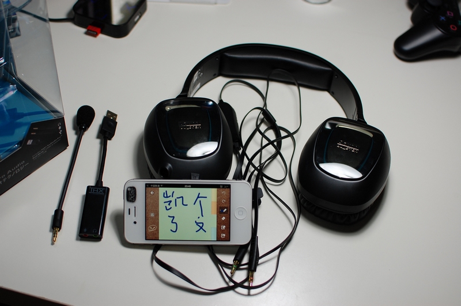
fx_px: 671
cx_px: 230
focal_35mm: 52
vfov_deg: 25.7
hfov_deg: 37.9
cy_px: 153
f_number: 2.8
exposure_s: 1/80
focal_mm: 35
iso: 200
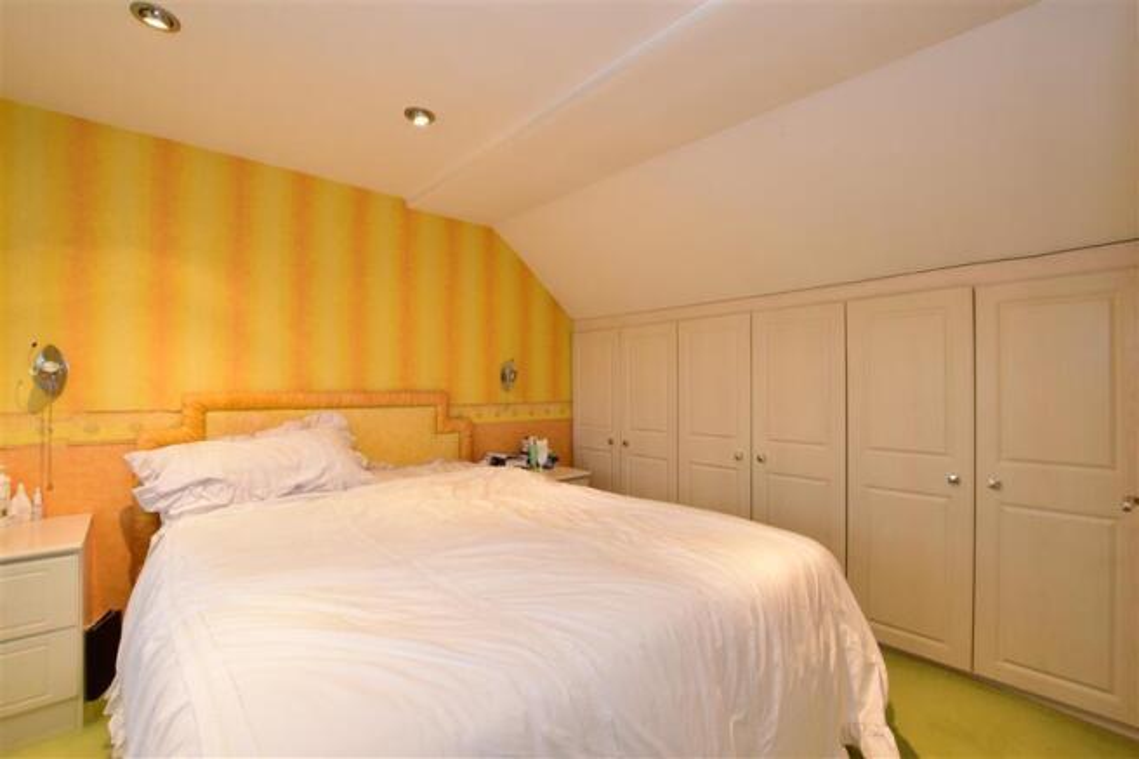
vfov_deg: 77.3
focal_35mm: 15
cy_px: 380
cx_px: 570
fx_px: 474
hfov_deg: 100.4
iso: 500
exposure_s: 1/6
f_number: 16
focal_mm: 10
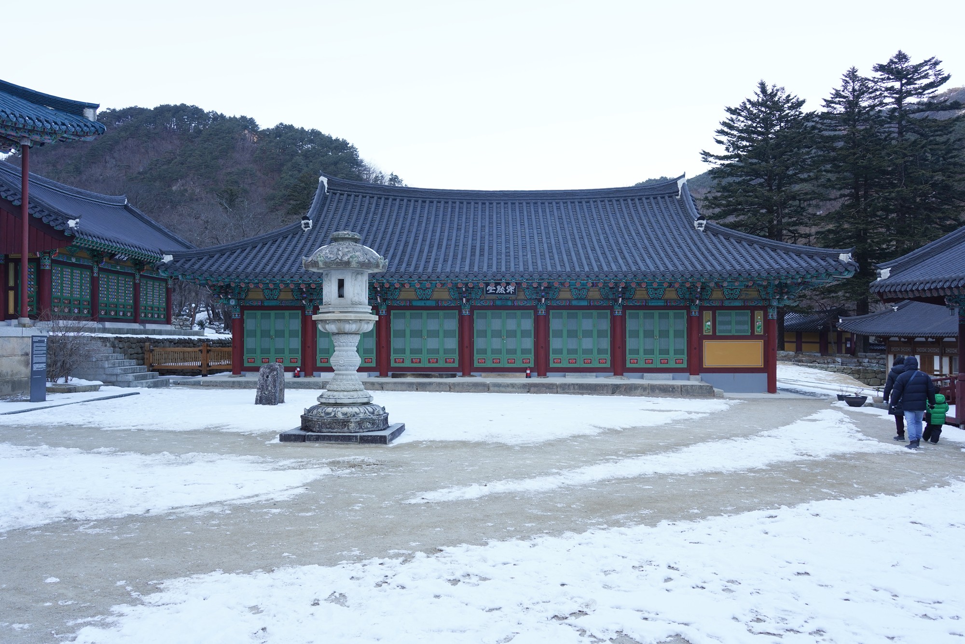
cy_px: 322
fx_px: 804
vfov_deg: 43.6
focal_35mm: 30
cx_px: 482
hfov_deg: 61.9
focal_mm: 30
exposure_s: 1/100
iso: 250
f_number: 6.3
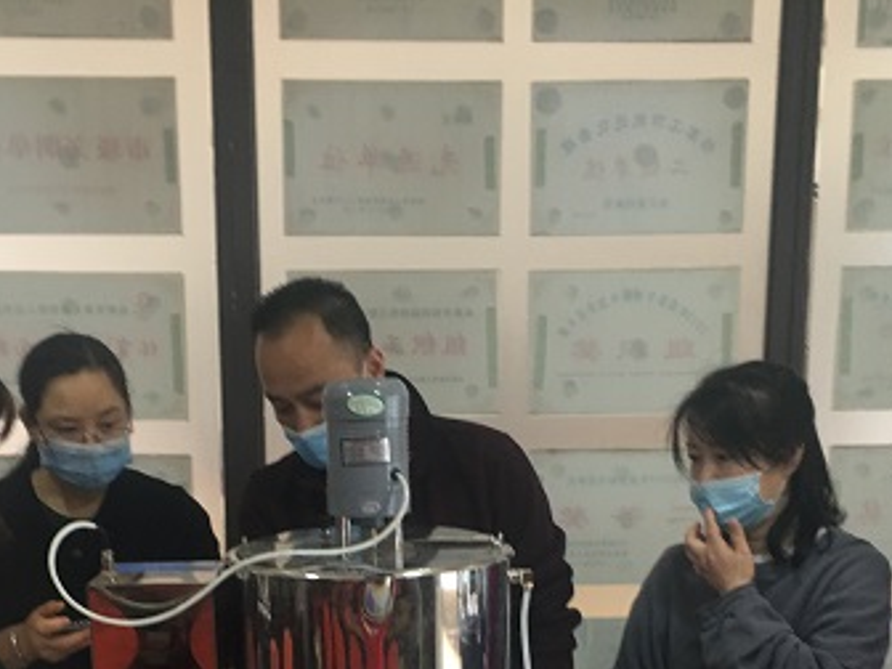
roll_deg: +1.5
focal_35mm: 57
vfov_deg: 24.6
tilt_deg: -10.4
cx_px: 425
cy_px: 652
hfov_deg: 33.8
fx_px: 1469
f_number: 2.2
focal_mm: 4.15
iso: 64
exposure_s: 1/17
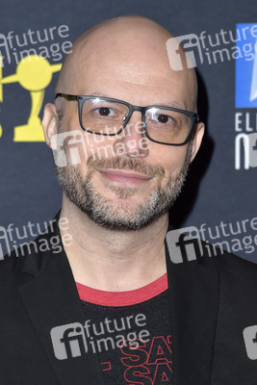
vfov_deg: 17.6
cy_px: 192
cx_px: 128
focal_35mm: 116
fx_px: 1241
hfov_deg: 11.8
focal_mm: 116
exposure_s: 1/250
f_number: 6.3
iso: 250
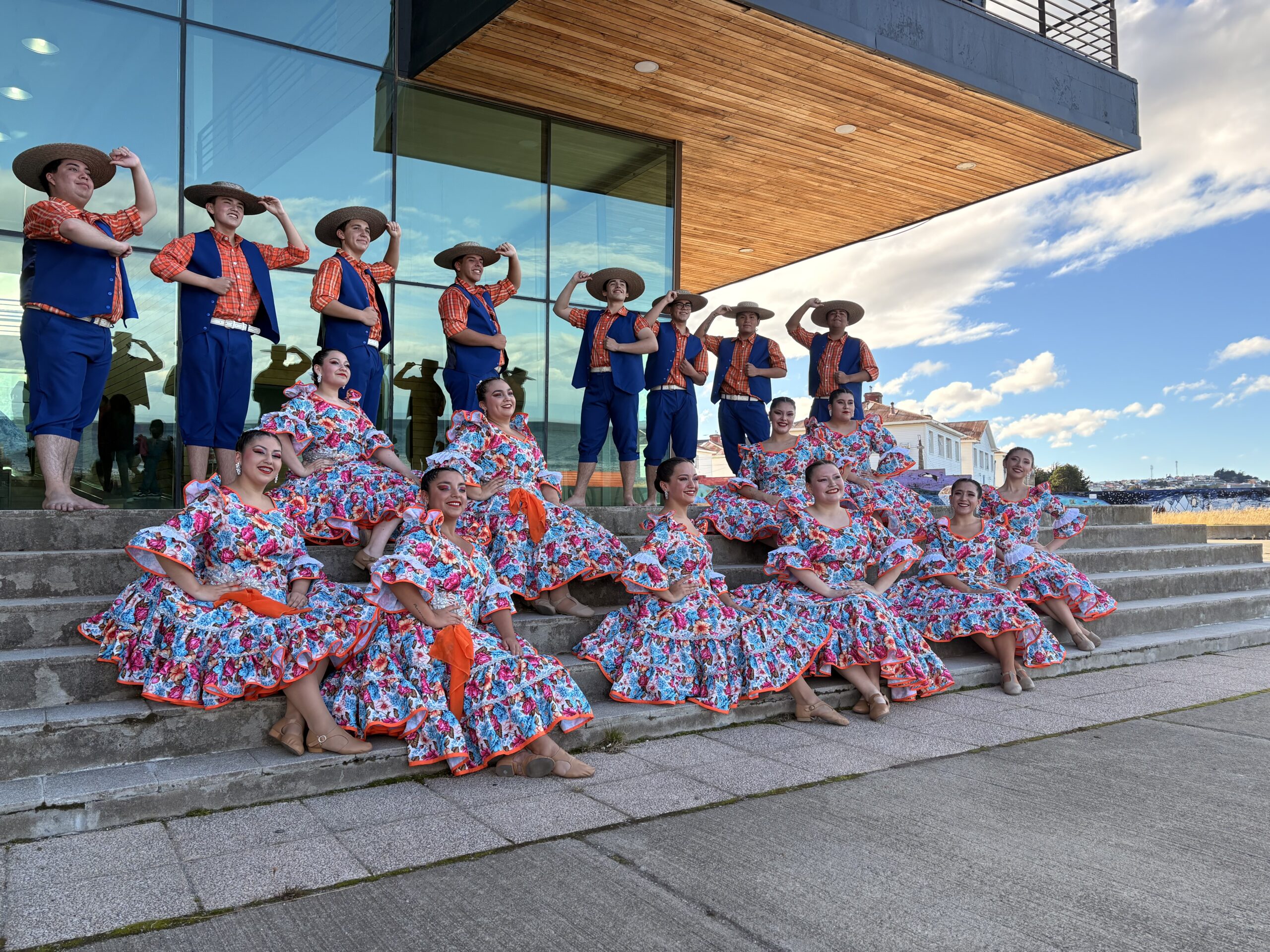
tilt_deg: +3.8
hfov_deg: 67.3
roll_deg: +0.6
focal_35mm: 26
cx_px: 635
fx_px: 954
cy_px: 476
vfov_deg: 53.1
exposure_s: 1/764
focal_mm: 5.96
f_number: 1.6
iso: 64
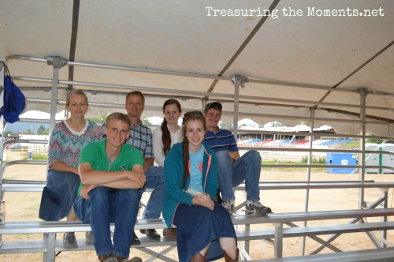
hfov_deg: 57.3
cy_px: 131
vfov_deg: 39.9
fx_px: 361
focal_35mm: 33
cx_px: 197
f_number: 4
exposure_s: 1/125
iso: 360
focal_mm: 22
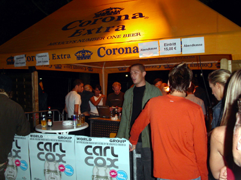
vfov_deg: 37.7
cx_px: 120
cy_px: 90
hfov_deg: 49.0
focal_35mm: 38
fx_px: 264
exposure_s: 1/30
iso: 148
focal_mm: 7.8
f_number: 2.8
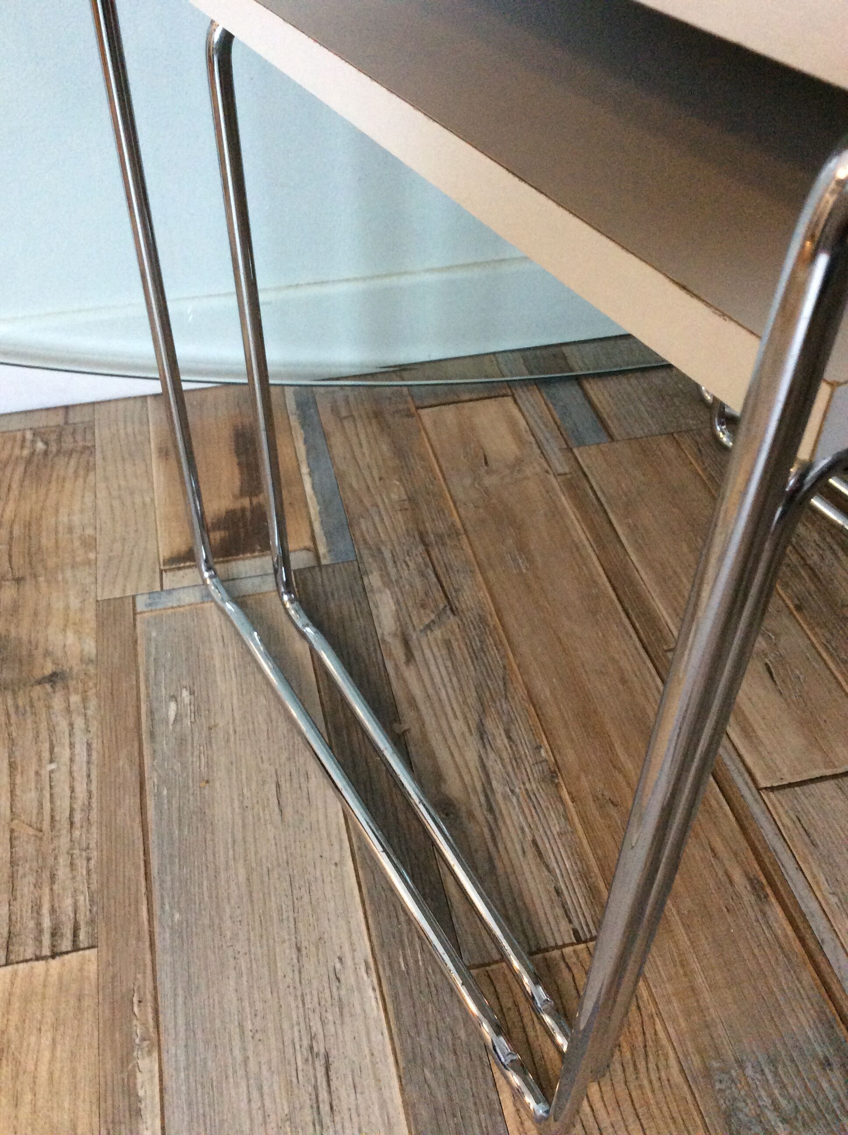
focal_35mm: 32
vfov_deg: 56.9
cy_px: 568
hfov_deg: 44.1
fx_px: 1048
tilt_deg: -42.9
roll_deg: +2.7
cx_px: 424
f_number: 2.4
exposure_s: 1/25
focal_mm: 3.3
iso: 250
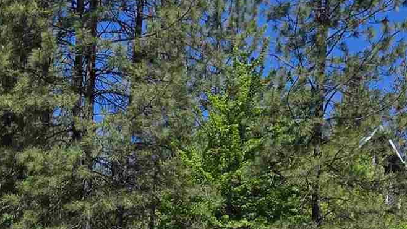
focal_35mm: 117
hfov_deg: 17.7
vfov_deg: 9.4
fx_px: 1263
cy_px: 512
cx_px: -36
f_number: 1.8
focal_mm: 5.4
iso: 25
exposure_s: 1/1533
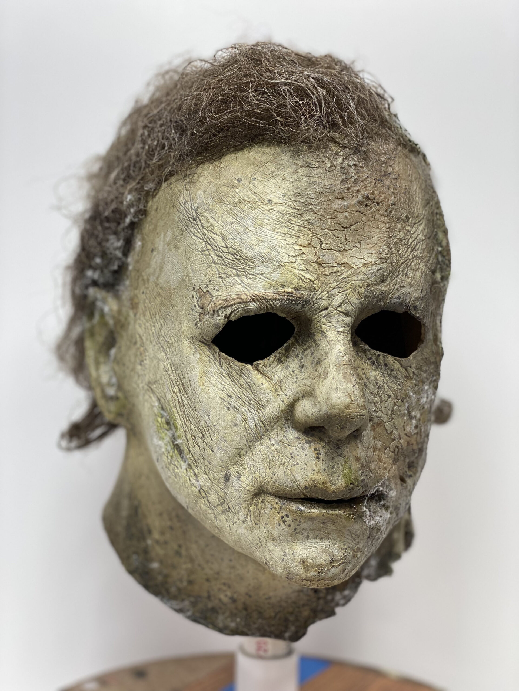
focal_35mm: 52
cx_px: 260
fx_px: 1040
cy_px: 346
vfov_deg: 36.8
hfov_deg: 28.0
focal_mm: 6
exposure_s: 1/120
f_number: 2
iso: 64
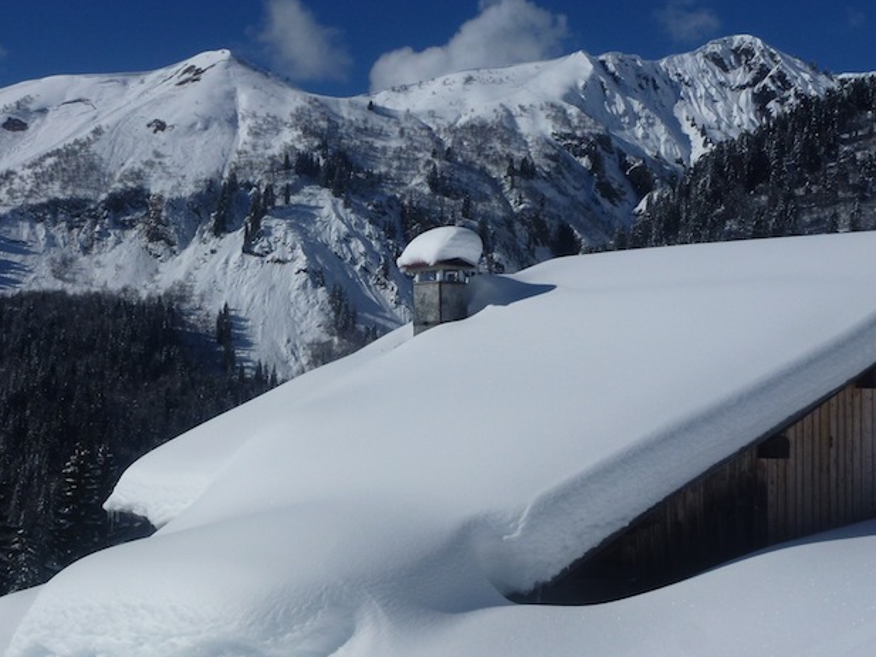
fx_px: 1215
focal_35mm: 48
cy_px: 377
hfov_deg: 39.6
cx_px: 375
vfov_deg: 30.2
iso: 100
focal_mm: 6.4
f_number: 5.6
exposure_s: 1/2000
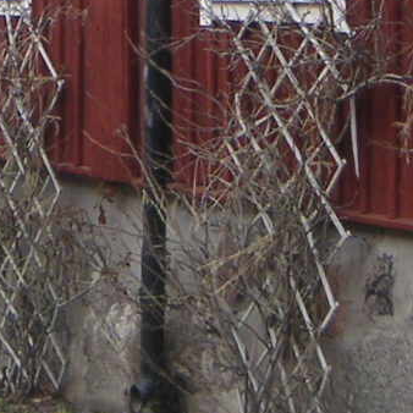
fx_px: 3388
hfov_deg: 6.9
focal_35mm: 251
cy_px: -136
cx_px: -35
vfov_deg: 6.9
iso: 50
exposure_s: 1/90
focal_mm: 9.3
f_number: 3
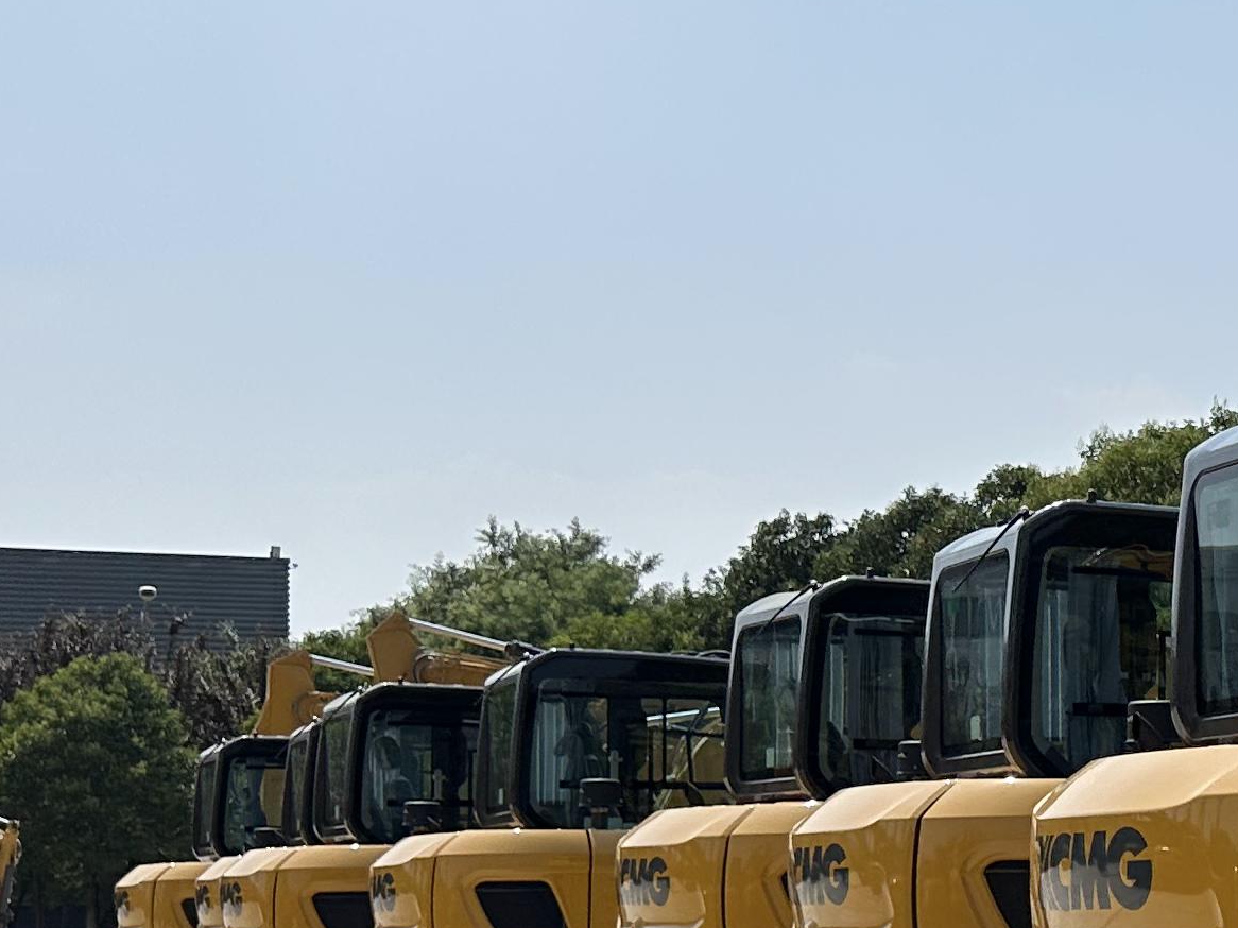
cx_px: 1657
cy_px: 779
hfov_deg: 21.1
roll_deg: +4.2
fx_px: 2968
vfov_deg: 17.6
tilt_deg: +0.2
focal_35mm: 83
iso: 80
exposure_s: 1/10753
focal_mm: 6.86
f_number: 1.78
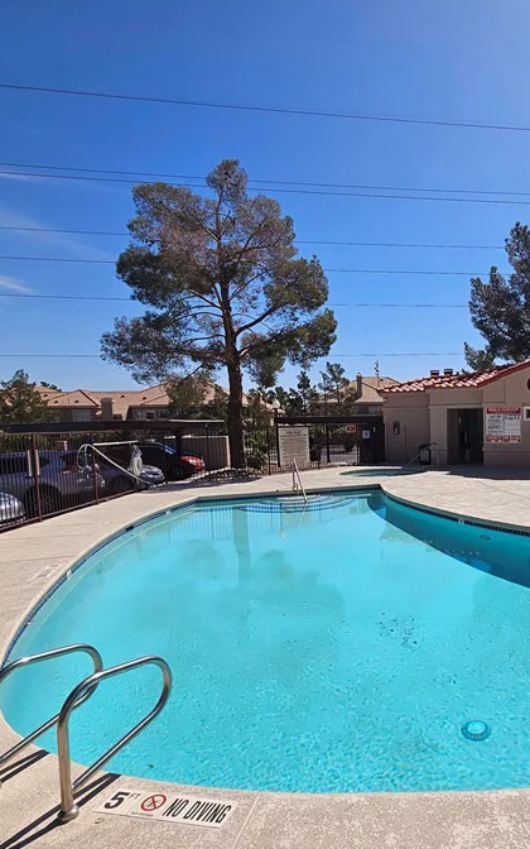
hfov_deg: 53.2
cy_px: 471
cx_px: 430
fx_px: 485
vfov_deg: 82.0
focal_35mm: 21
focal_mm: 2.2
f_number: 2.2
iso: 50
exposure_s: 1/5000
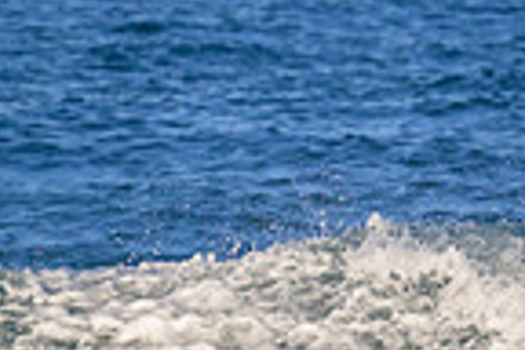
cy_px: 337
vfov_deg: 0.6
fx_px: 32300
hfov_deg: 0.9
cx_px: 970
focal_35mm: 2215
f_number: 11
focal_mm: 550
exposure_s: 1/2000
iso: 1250
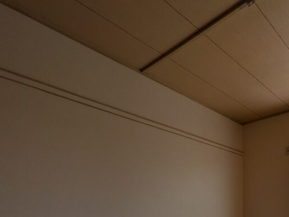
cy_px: 210
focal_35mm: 28
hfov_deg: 58.8
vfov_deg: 43.7
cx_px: 229
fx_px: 234
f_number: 2.2
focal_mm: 1.83
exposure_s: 1/1119
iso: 51
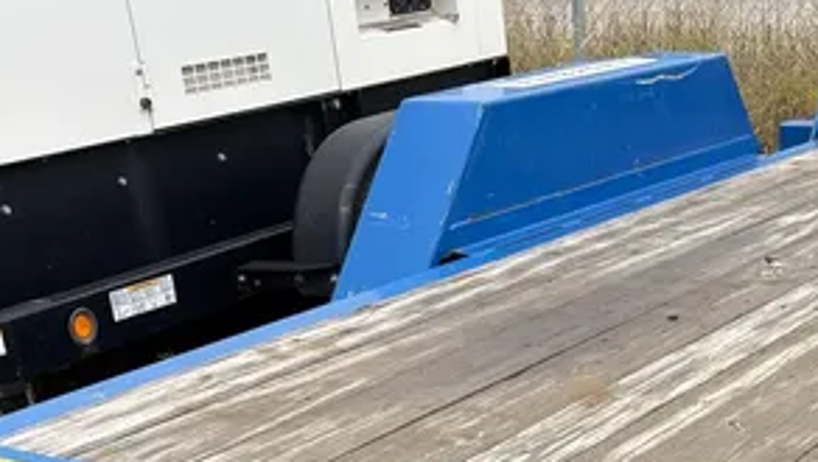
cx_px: 650
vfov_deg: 15.9
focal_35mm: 71
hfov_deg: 29.1
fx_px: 1542
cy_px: 645
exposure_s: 1/591
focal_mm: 5.96
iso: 50
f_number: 1.6
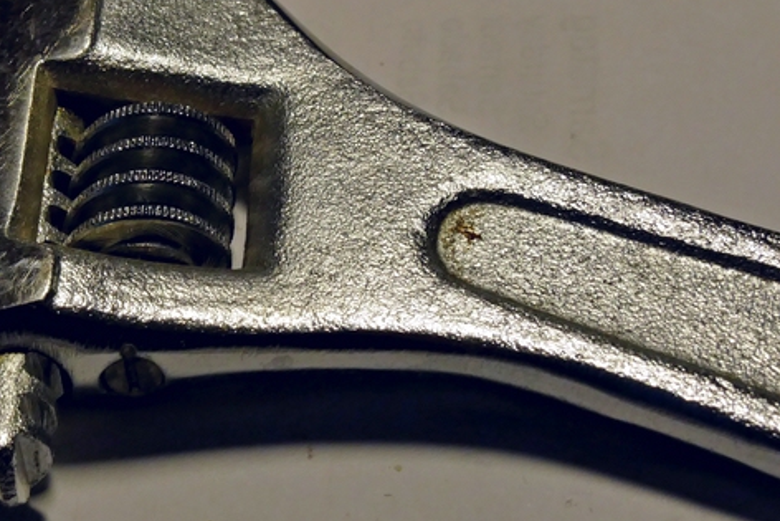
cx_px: 150
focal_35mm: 108
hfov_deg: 18.7
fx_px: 2341
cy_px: 226
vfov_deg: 12.7
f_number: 8
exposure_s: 1/80
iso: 500
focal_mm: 18.44
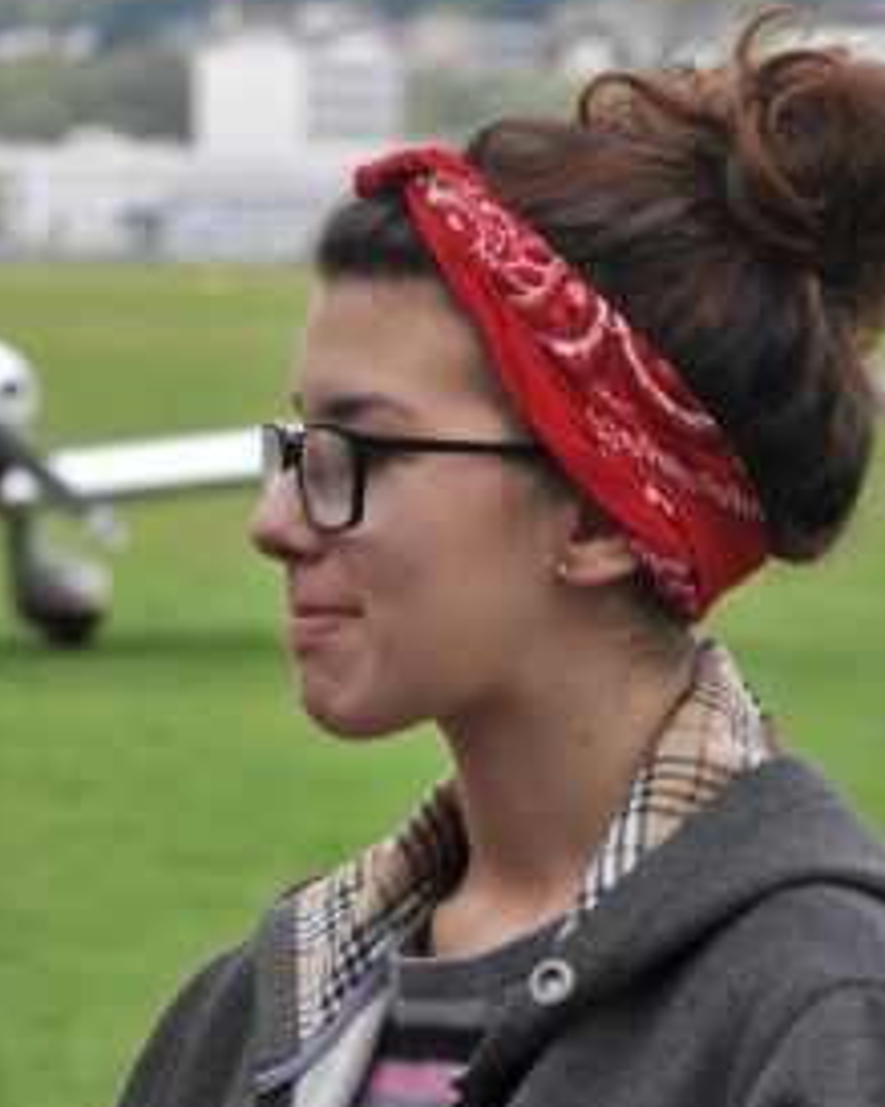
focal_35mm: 296
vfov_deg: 6.5
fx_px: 9697
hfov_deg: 5.2
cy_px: 475
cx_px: -275
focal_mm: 90
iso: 250
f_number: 5.6
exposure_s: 1/500
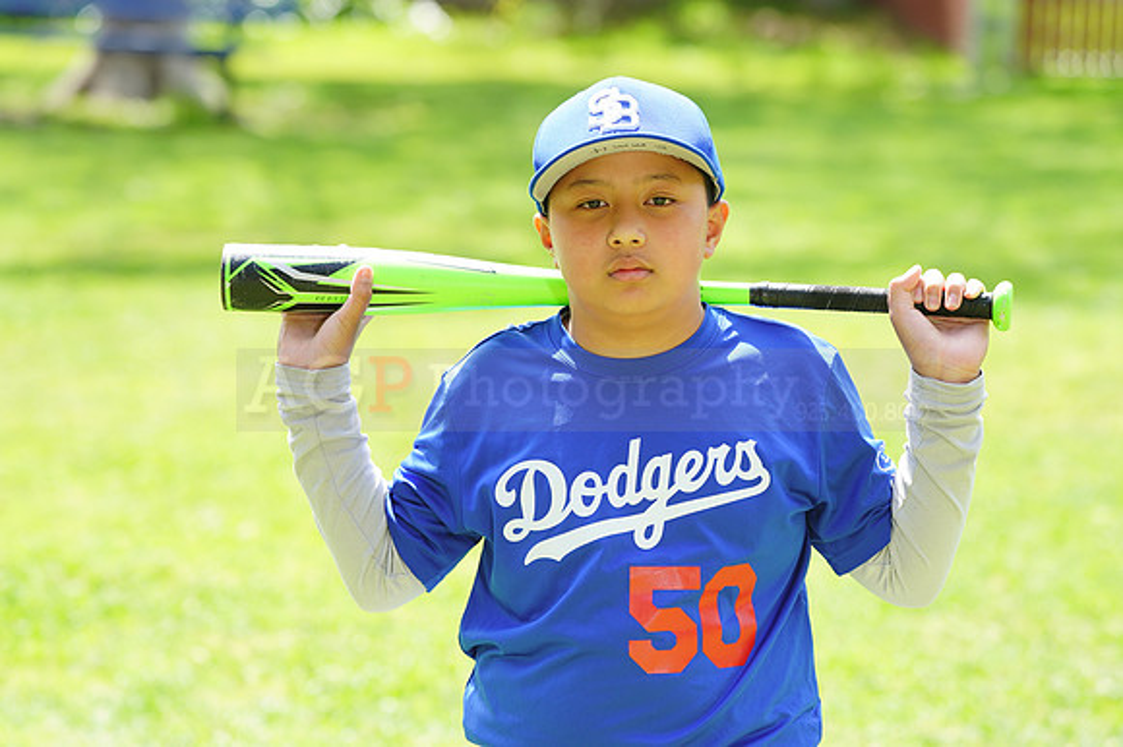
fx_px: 6235
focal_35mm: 200
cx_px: 562
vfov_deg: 6.9
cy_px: 374
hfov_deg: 10.3
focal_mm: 200
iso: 200
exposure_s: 1/200
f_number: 6.3
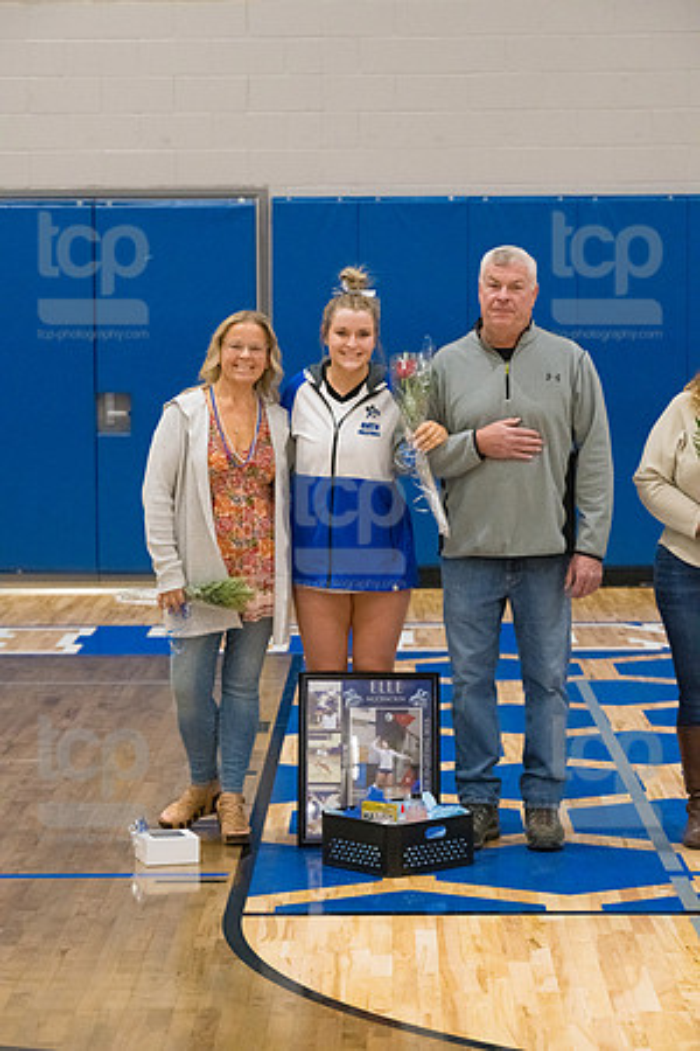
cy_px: 526
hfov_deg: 13.4
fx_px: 2975
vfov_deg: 20.0
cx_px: 350
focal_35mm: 102
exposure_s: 1/500
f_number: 5.6
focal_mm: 102
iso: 5000
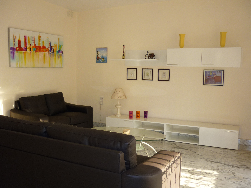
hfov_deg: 55.4
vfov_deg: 42.9
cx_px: 126
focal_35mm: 33
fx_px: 239
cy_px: 94
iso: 100
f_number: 2.8
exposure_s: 1/30
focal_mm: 5.5
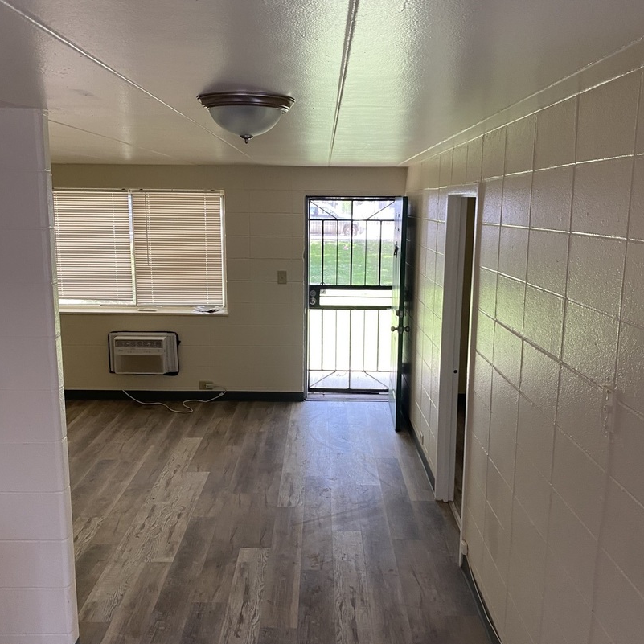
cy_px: 331
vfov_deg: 52.5
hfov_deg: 52.5
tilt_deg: -10.6
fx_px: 652
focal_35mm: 31
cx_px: 322
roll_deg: -0.1
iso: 125
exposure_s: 1/94
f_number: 1.8
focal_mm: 4.25
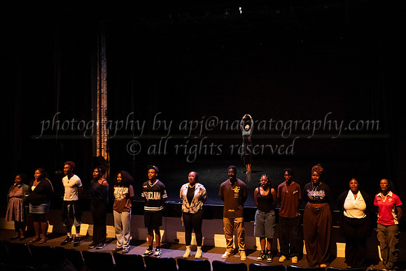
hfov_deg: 57.6
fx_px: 367
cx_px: 236
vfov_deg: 40.4
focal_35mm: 33
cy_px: 114
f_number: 3.5
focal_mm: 28
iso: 4000
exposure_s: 1/160
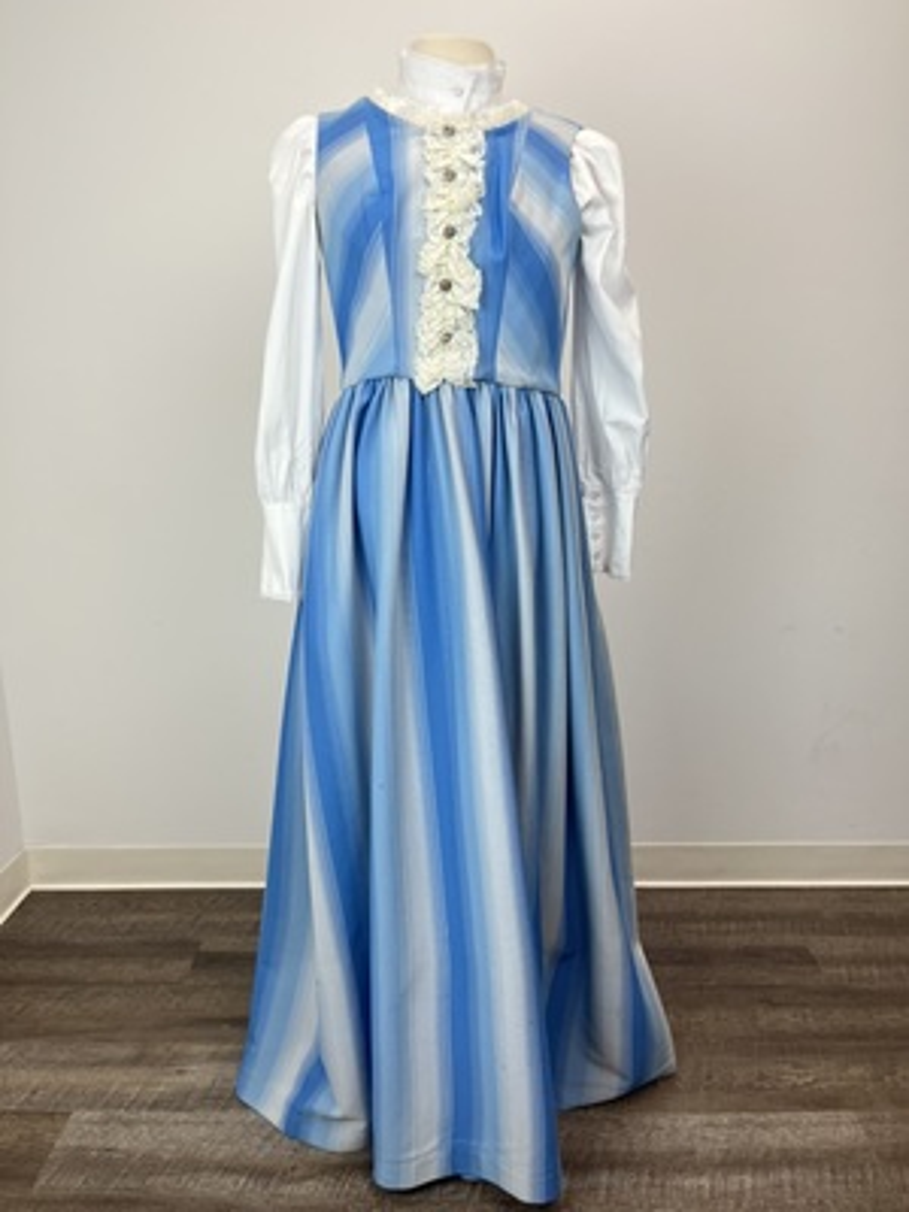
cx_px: 454
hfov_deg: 53.1
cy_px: 606
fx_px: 910
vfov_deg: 67.3
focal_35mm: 26
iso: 50
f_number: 1.6
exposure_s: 1/270
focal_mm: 5.1
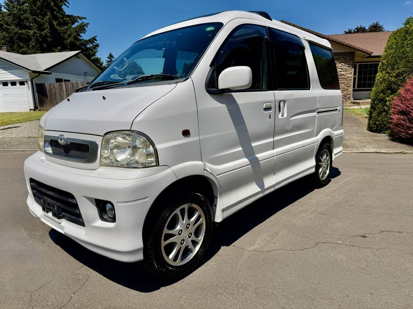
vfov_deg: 56.8
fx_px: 286
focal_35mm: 24
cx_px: 206
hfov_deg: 71.6
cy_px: 154
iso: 80
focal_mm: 6.76
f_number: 1.78
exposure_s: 1/10309
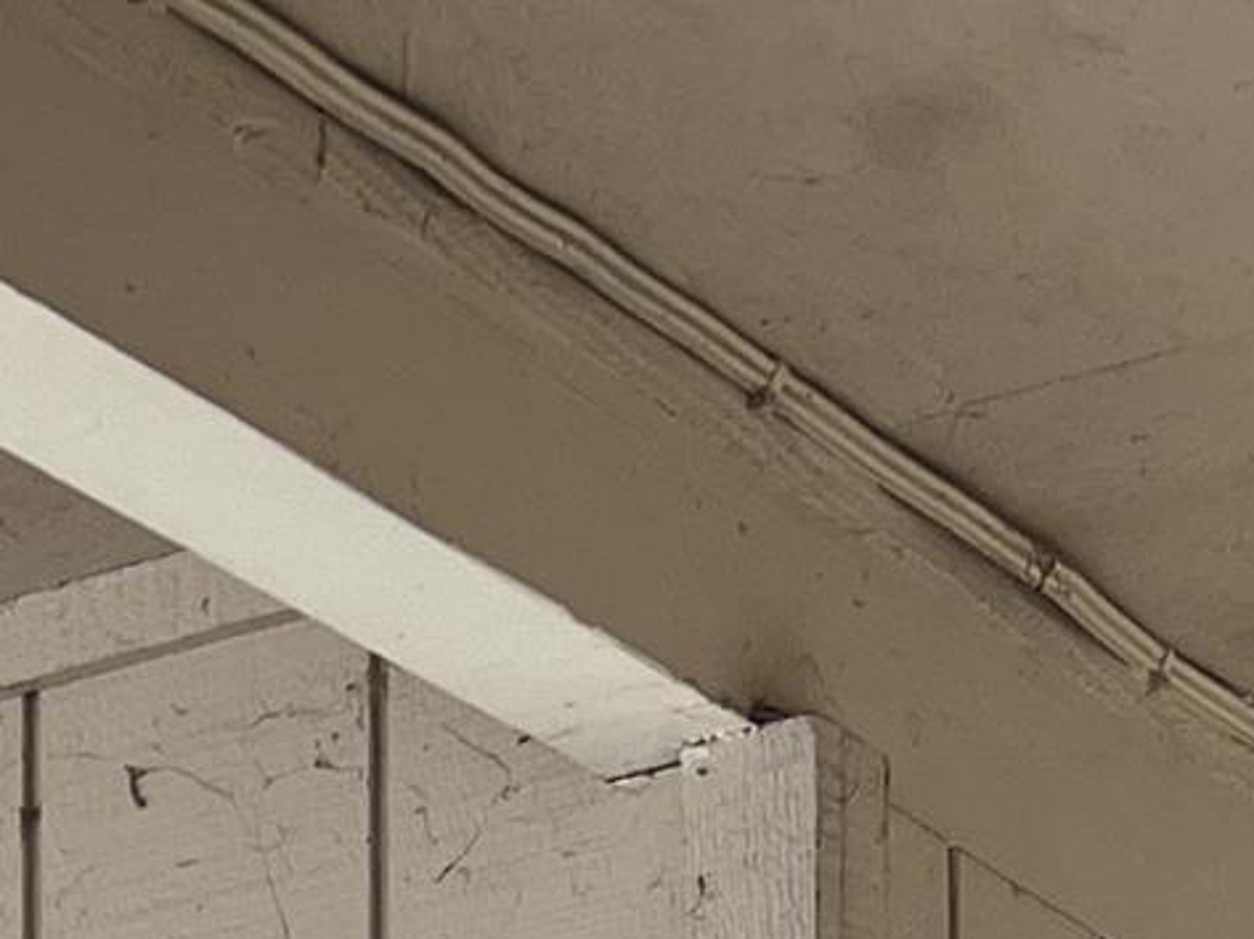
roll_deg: +1.1
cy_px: 2928
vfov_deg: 7.6
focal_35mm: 169
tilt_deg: -0.9
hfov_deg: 11.1
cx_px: -827
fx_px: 6118
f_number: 1.5
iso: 32
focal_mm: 5.7
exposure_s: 1/121
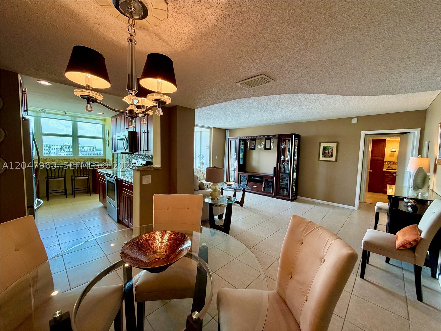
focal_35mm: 14
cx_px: 220
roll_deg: -0.8
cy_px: 166
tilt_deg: -4.1
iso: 200
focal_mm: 2.22
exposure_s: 1/120
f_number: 2.2
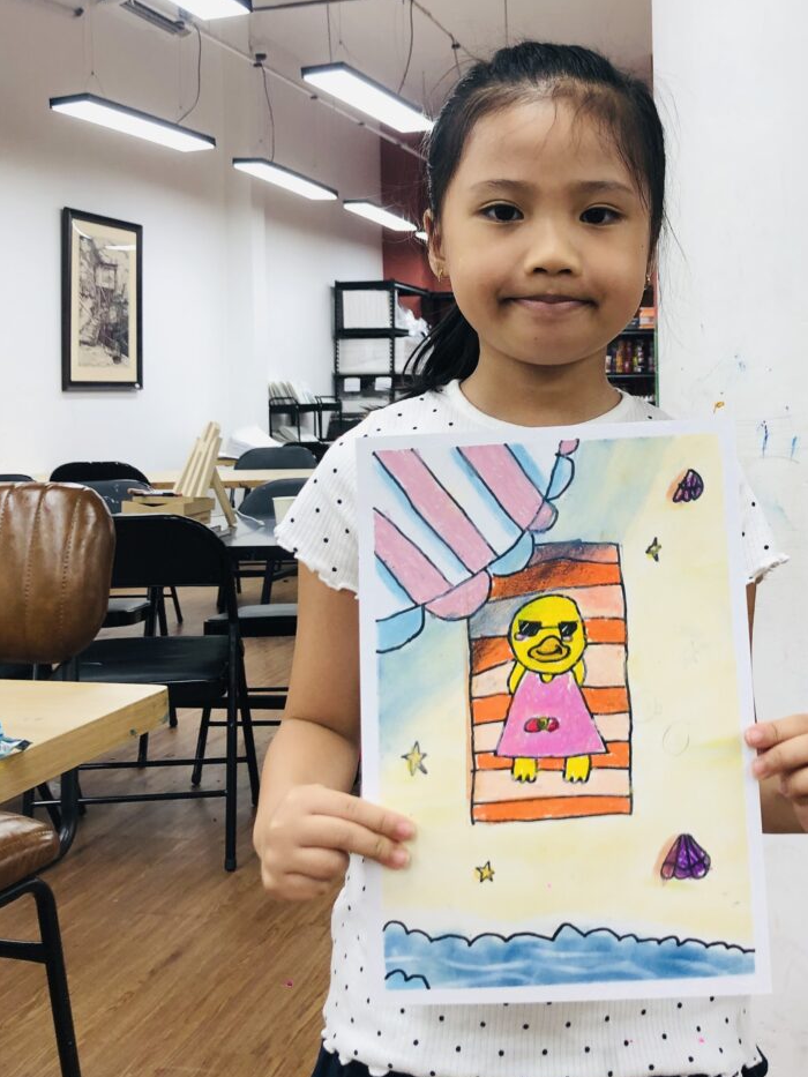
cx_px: 538
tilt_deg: +0.7
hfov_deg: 35.6
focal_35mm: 40
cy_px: 414
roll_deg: +0.8
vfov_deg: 46.4
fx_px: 1245
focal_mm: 4
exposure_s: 1/100
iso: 40
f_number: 1.8
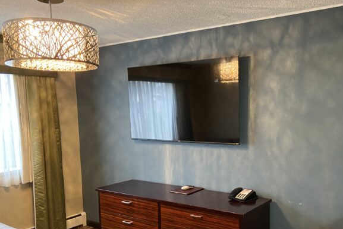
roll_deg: +1.2
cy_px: 146
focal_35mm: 36
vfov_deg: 36.6
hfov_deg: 52.9
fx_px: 343
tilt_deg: -8.2
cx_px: 200
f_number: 1.8
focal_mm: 4.25
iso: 500
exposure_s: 1/40
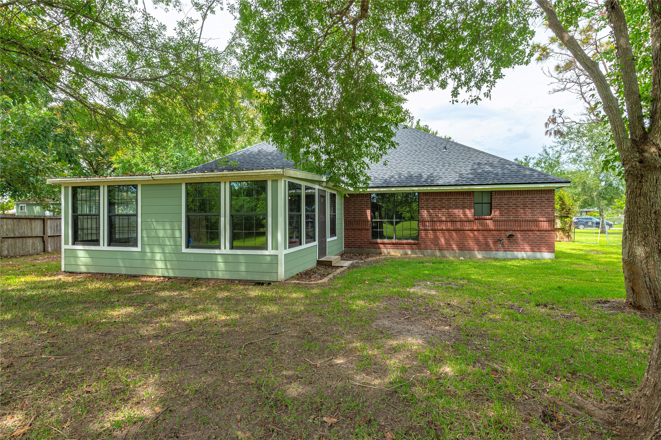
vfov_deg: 67.3
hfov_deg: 90.0
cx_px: 330
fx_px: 330
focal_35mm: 18
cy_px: 220
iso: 125
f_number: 13
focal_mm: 18
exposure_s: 1/60
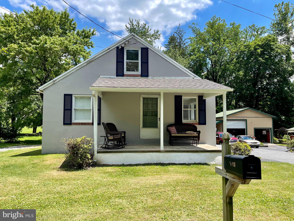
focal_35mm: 26
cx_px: 147
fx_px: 221
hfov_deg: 67.3
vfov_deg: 53.1
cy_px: 110
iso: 32
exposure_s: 1/1739
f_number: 1.6
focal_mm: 5.1
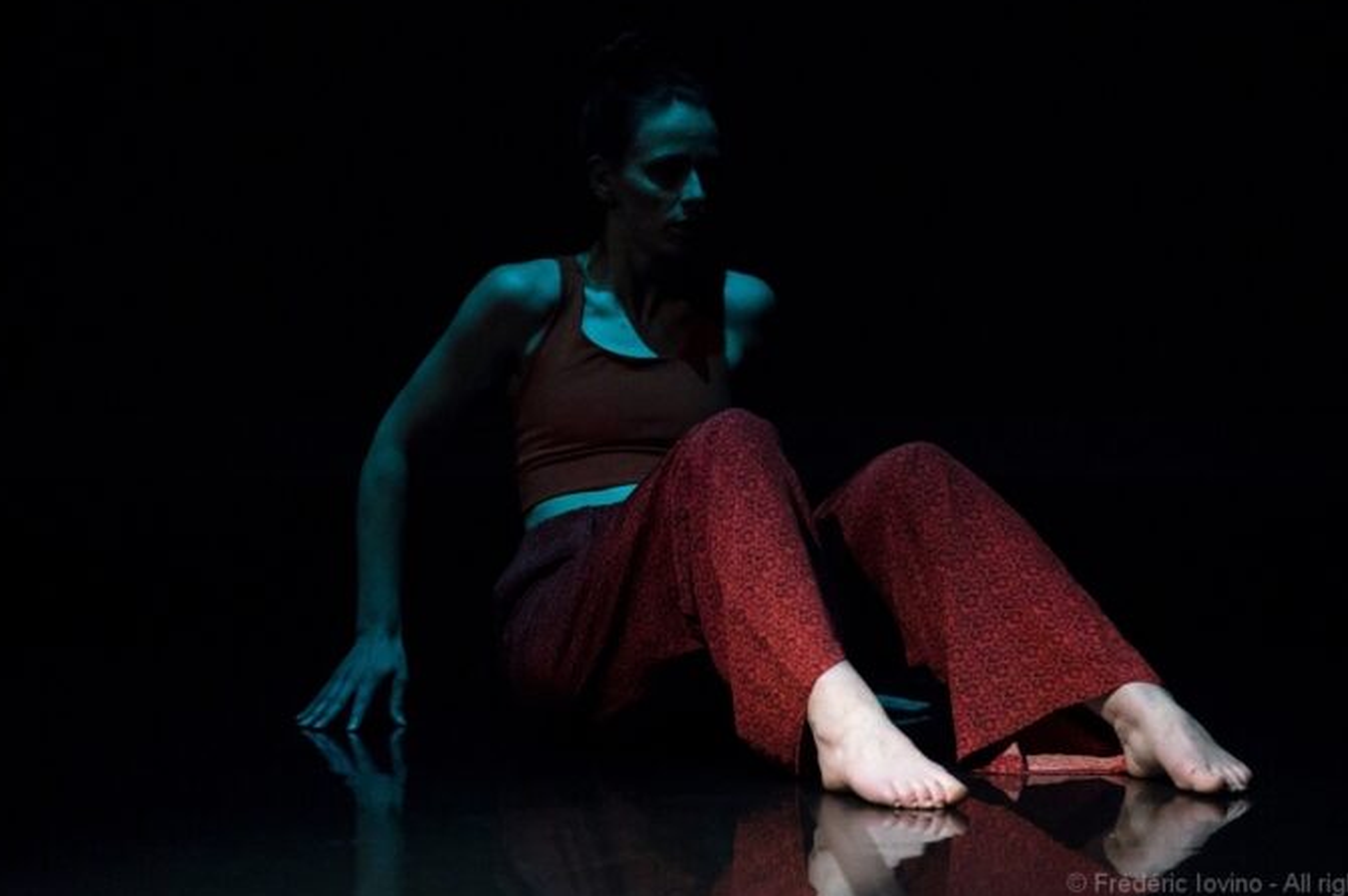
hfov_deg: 12.3
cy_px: 378
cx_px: 715
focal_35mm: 167
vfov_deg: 8.2
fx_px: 6247
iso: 6400
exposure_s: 1/200
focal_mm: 140
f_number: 2.8
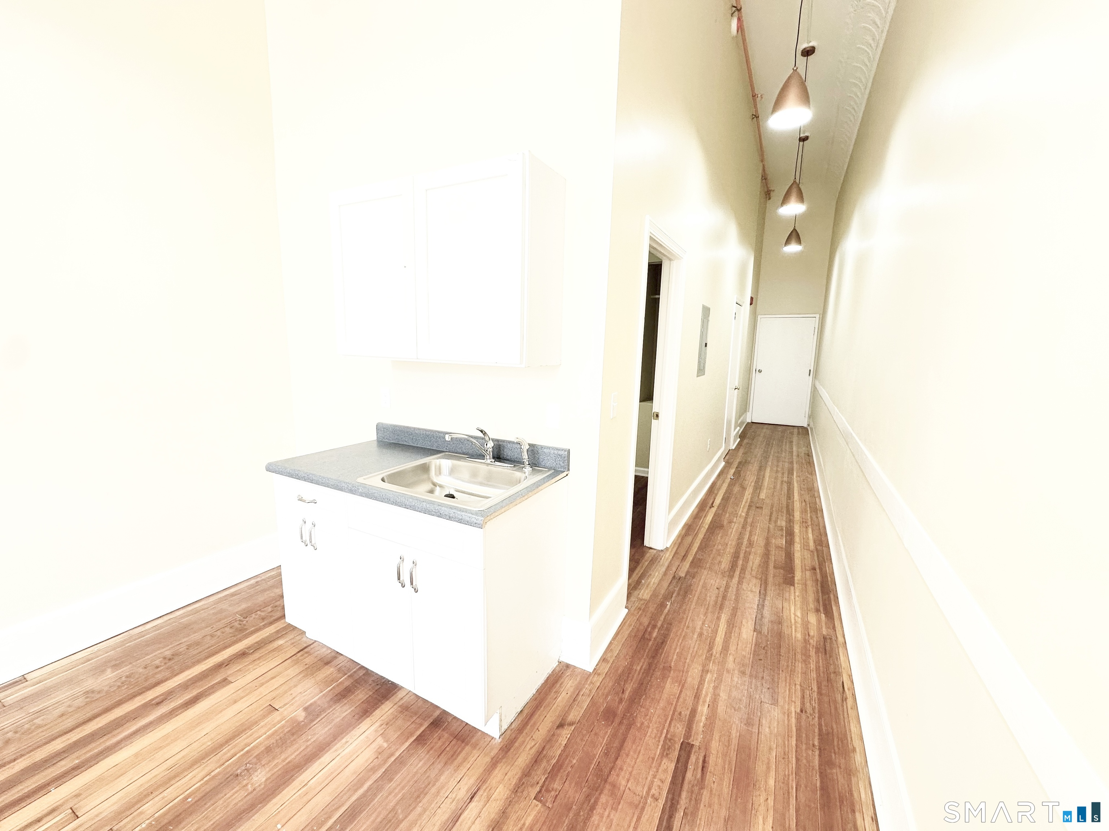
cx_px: 554
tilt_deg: -8.7
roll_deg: -1.8
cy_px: 416
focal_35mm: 14
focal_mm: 2.22
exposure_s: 1/99
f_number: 2.2
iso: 80
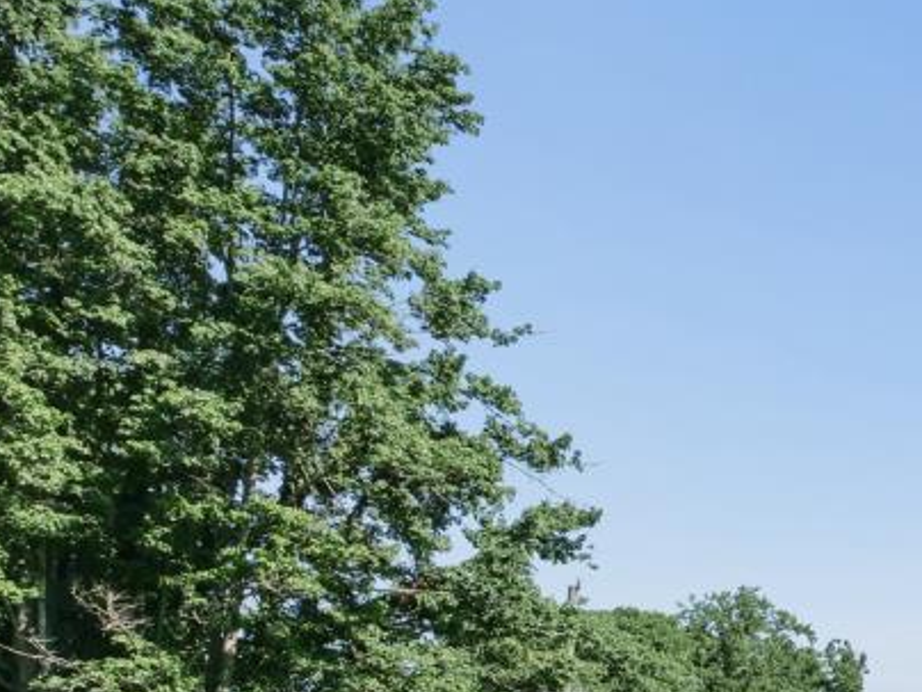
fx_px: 1385
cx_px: 1429
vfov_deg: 26.9
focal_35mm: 52
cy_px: 645
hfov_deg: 25.8
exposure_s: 1/320
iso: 200
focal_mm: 7
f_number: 9
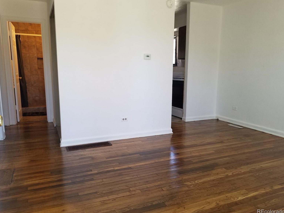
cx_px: 140
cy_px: 105
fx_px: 222
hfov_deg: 65.3
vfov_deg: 51.4
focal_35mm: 27
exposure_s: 1/60
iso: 64
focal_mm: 4.2
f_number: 1.7
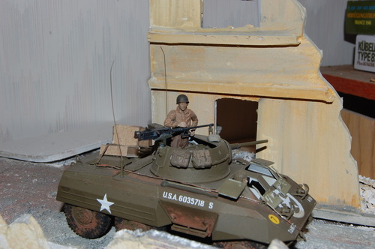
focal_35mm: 46
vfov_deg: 28.9
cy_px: 124
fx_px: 484
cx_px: 188
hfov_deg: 42.4
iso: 200
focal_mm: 31
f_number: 13
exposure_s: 1/80
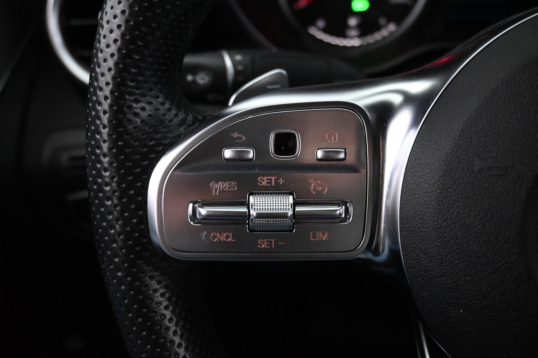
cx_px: 269
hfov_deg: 52.2
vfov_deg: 36.2
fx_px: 549
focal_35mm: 37
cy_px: 179
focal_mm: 24.5
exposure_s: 1/40
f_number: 4.2
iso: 8000
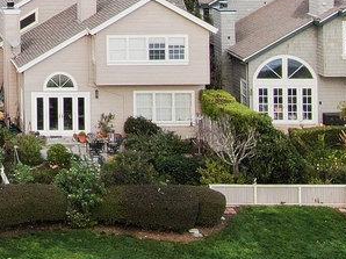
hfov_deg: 13.8
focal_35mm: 133
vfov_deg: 10.6
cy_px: -157
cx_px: -197
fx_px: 1328
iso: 100
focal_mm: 5.57
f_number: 3.2
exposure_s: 1/60
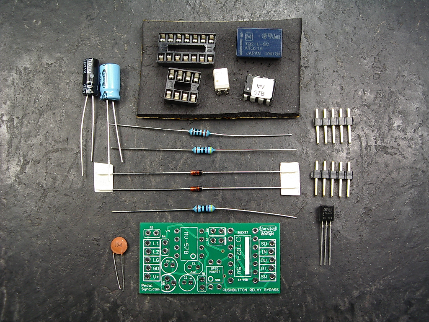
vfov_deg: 28.0
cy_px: 161
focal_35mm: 52
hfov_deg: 36.8
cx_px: 214
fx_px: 644
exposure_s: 1/80
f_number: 3
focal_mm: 7.8
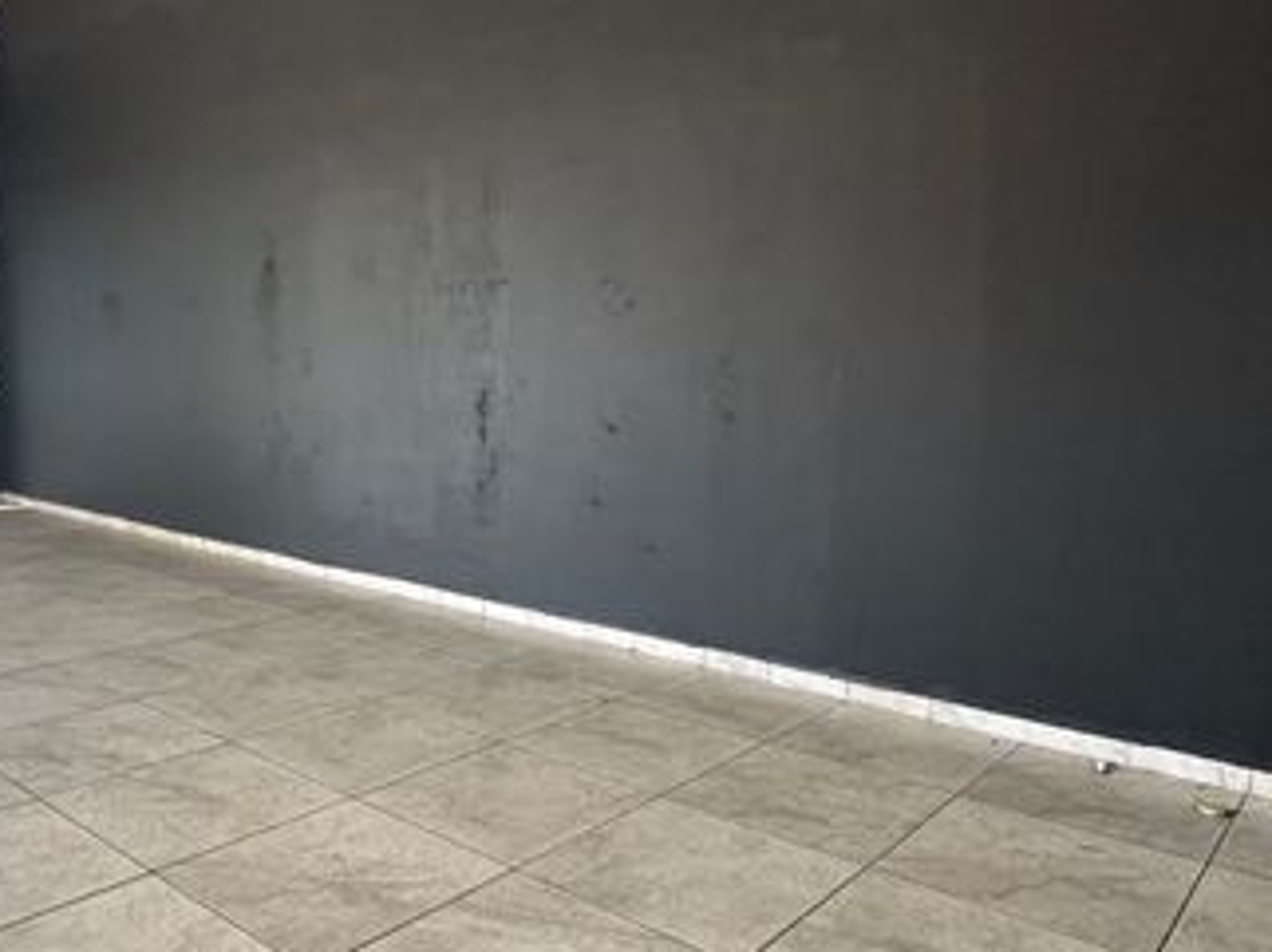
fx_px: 1065
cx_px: 504
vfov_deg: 47.9
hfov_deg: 61.1
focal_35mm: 29
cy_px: 577
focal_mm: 2.22
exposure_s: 1/120
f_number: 2.2
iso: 320
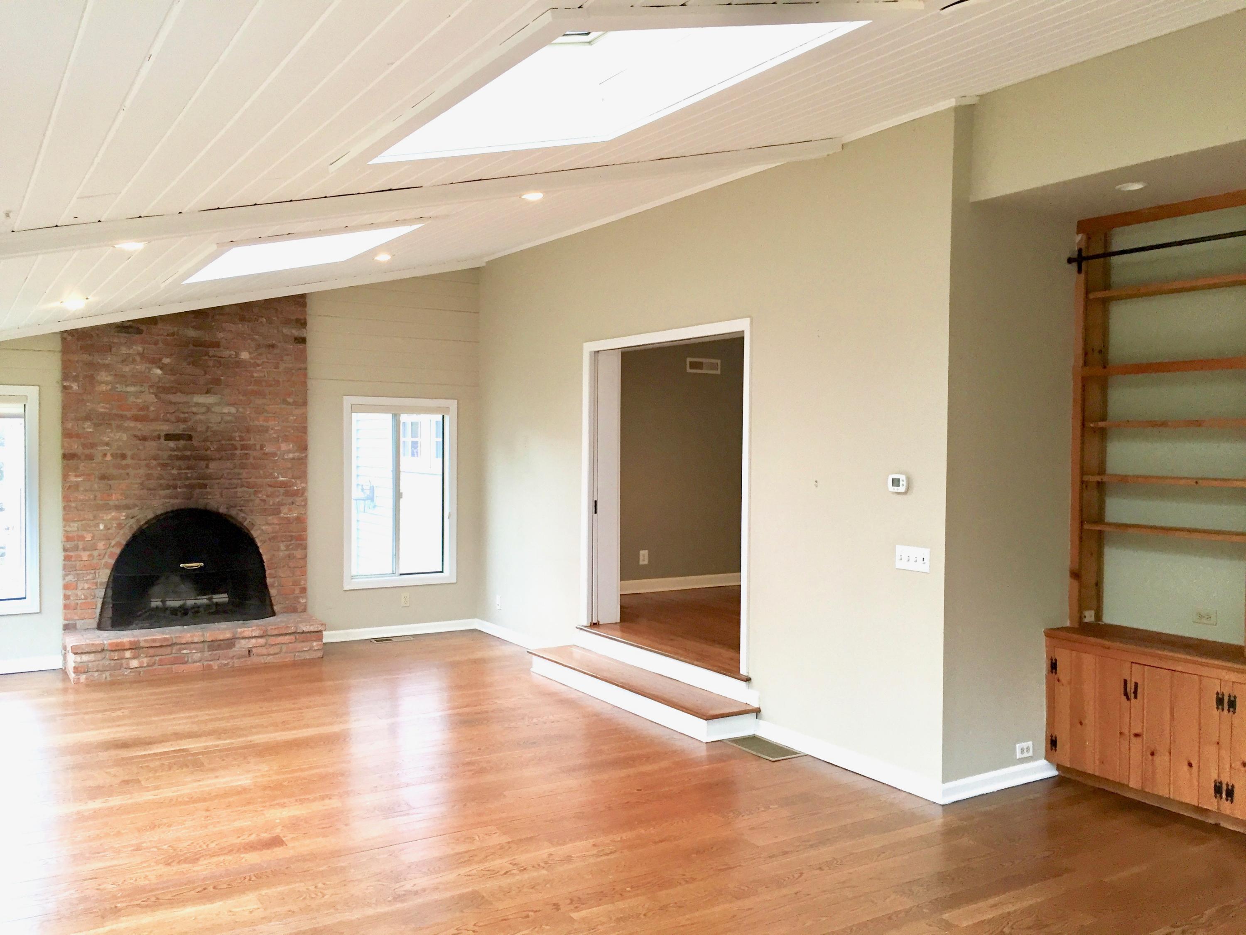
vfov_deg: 48.2
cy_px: 468
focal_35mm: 29
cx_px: 623
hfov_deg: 61.7
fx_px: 1044
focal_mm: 4.15
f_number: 2.2
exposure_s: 1/30
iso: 50
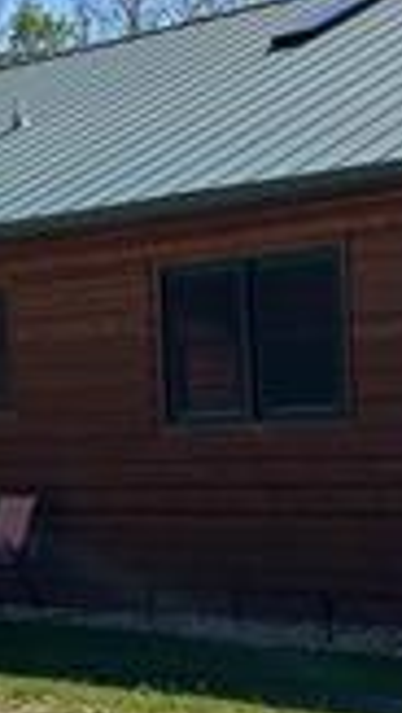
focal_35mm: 111
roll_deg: +1.8
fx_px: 2098
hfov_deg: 10.9
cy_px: 381
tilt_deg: +1.1
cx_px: 192
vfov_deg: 19.3
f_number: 1.5
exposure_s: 1/2404
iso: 50
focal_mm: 5.7
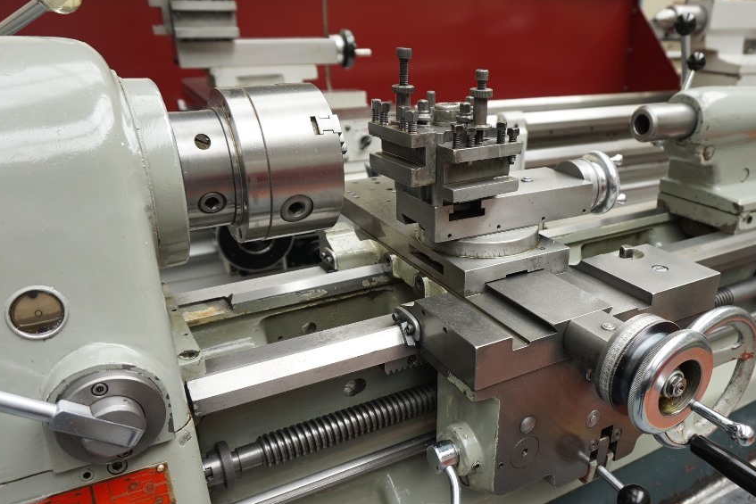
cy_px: 281
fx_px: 609
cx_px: 449
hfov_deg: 63.1
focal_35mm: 29
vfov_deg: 44.9
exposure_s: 1/160
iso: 250
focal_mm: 16
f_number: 4
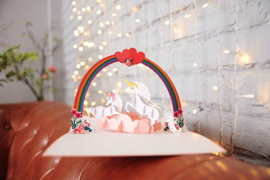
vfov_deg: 37.8
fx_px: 262
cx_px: 135
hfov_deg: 54.5
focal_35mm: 35
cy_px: 90
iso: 400
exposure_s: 1/50
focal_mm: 35
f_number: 4
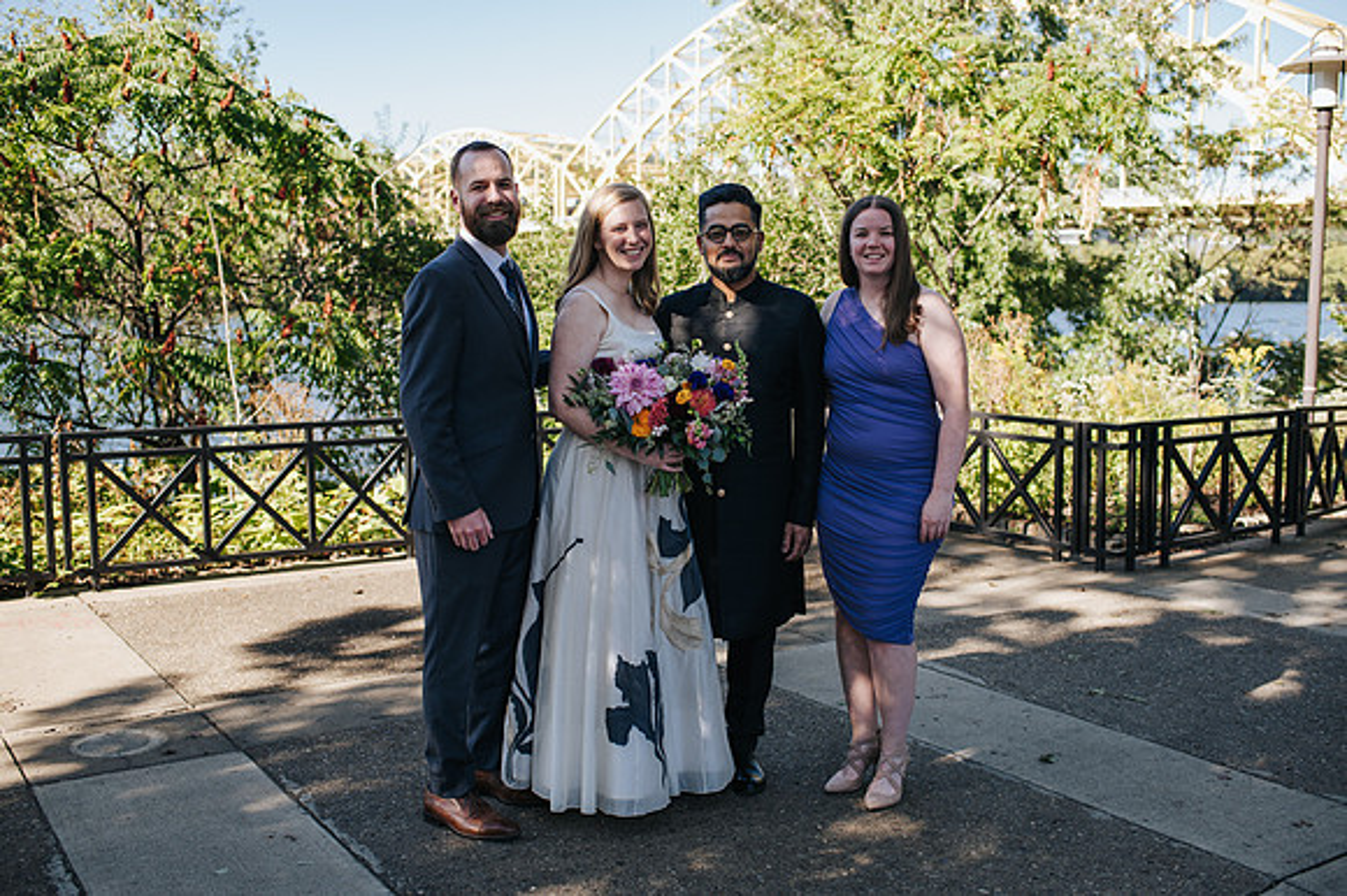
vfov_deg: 35.8
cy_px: 463
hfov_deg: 51.7
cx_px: 695
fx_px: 1389
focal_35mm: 37
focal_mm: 35
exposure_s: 1/400
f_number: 3.2
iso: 100
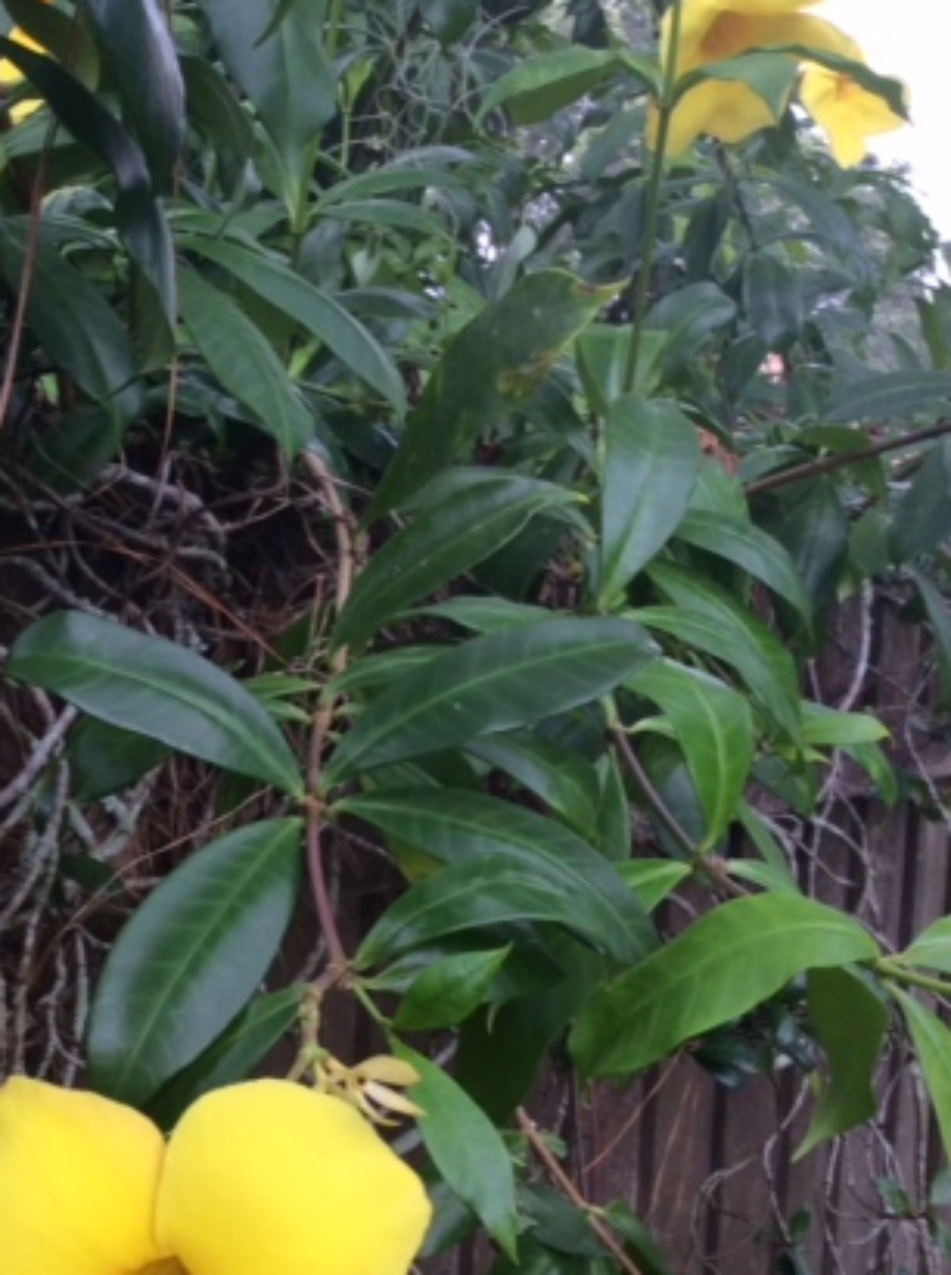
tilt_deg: -7.4
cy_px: 768
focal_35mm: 50
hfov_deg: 28.5
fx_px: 1837
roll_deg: -2.1
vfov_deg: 38.1
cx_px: 211
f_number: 2.4
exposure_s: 1/201
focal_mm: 3.3
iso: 32
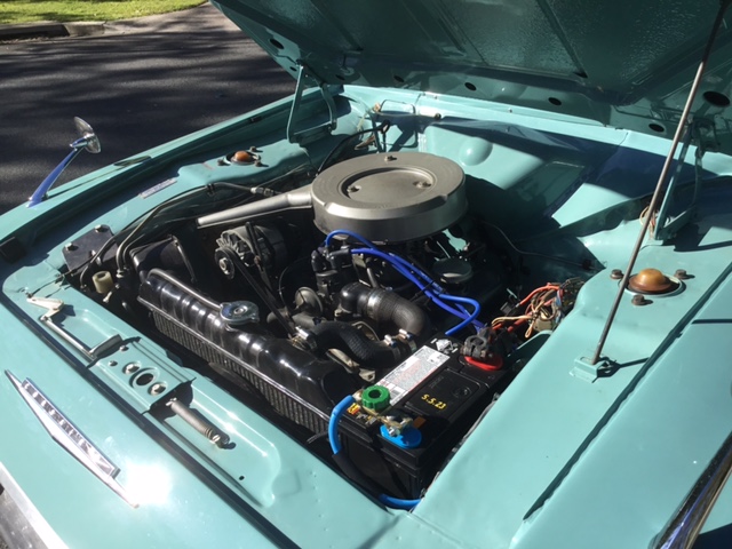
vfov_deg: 45.4
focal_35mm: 31
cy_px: 274
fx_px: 656
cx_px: 366
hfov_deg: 58.4
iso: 25
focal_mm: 3.3
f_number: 2.4
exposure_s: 1/769
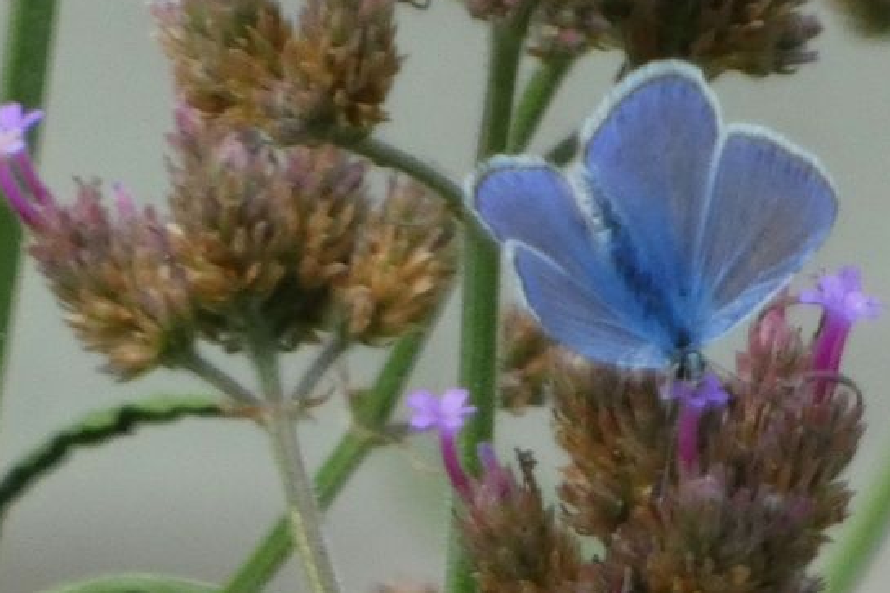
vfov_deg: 0.7
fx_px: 48315
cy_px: 172
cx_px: 559
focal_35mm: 1955
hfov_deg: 1.1
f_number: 5.9
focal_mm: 215
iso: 400
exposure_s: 1/125
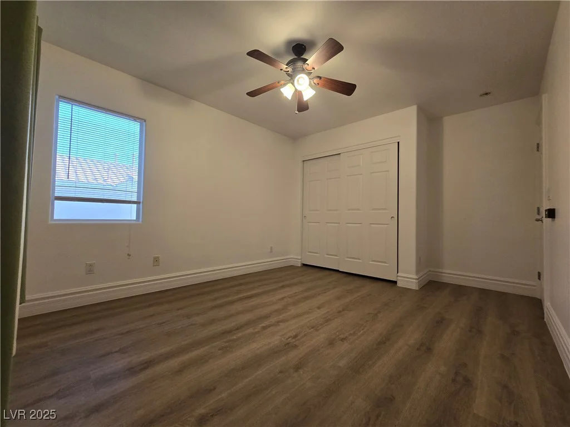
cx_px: 285
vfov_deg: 89.9
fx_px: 214
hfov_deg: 106.2
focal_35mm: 13
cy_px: 214
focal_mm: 2.2
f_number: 2.2
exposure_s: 1/60
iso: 160
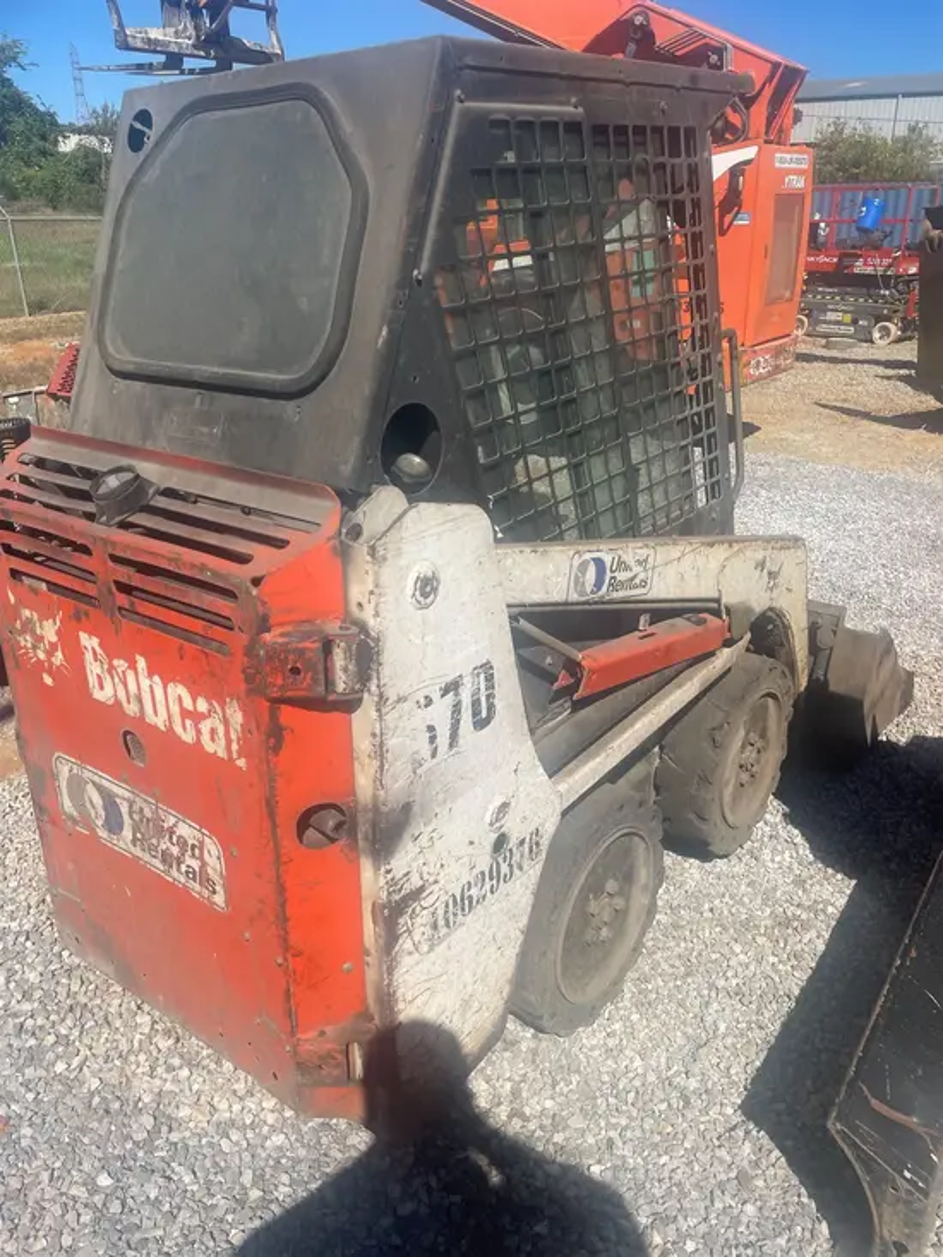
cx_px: 472
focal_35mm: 26
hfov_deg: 53.1
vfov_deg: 67.3
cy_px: 628
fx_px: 944
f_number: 1.6
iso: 50
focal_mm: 4.2
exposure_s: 1/6135
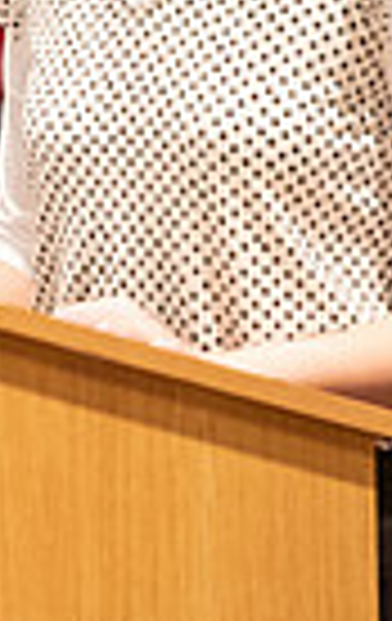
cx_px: -196
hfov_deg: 1.2
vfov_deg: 2.0
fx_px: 18143
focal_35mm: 1068
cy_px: 108
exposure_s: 1/80
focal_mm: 200
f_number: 2.8
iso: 2500
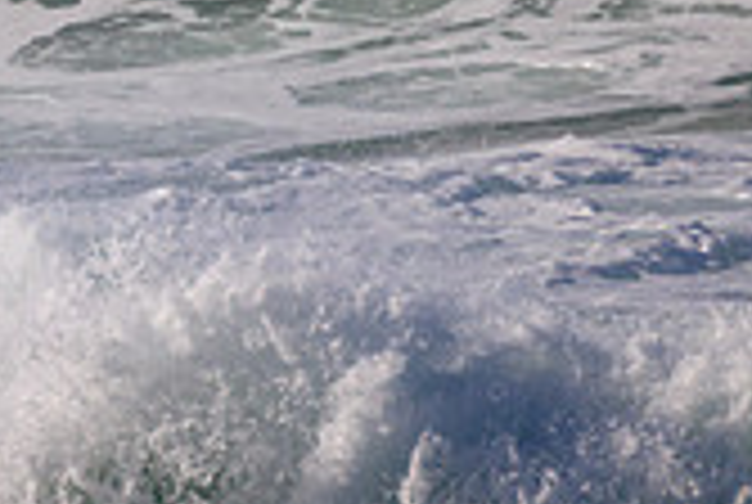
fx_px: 57985
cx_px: -446
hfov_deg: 0.7
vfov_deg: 0.5
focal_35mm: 2771
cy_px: -353
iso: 1000
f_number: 11
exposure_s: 1/2000
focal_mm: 800
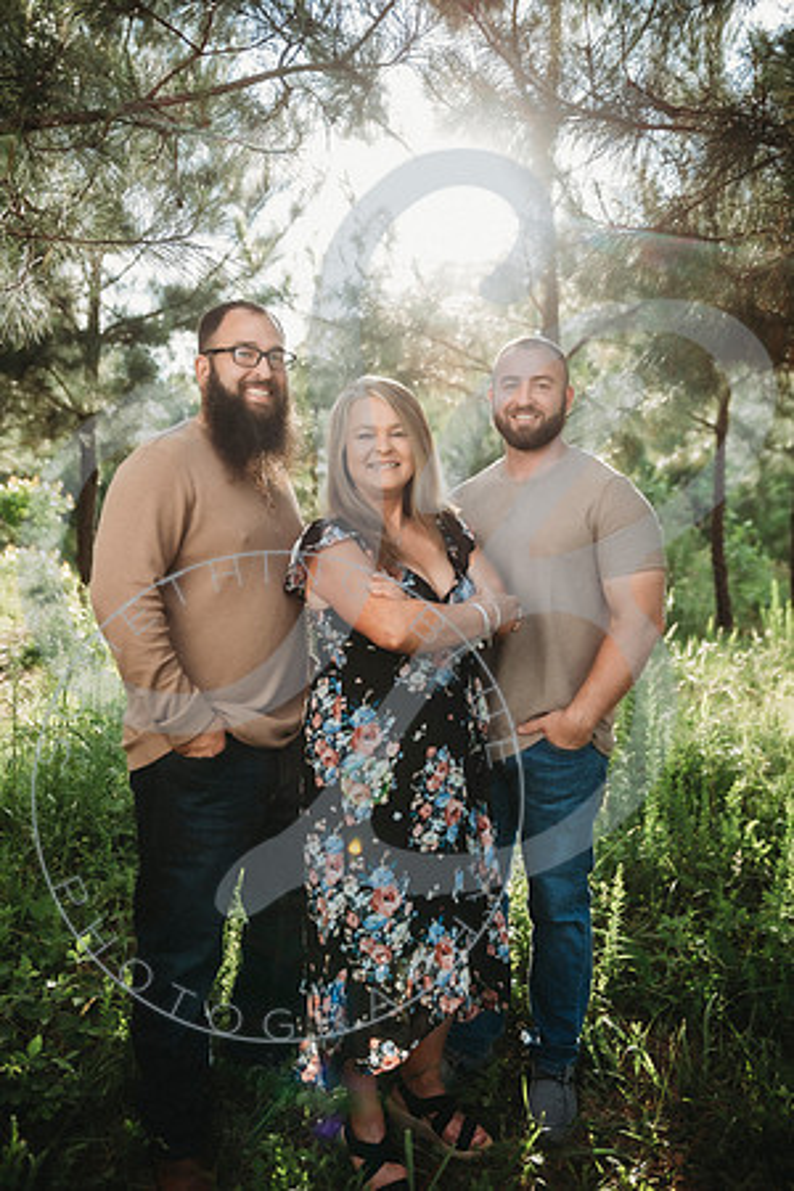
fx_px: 1059
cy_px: 596
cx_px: 397
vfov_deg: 58.7
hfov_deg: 41.1
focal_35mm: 32
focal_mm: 32
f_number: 2.8
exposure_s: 1/200
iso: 80
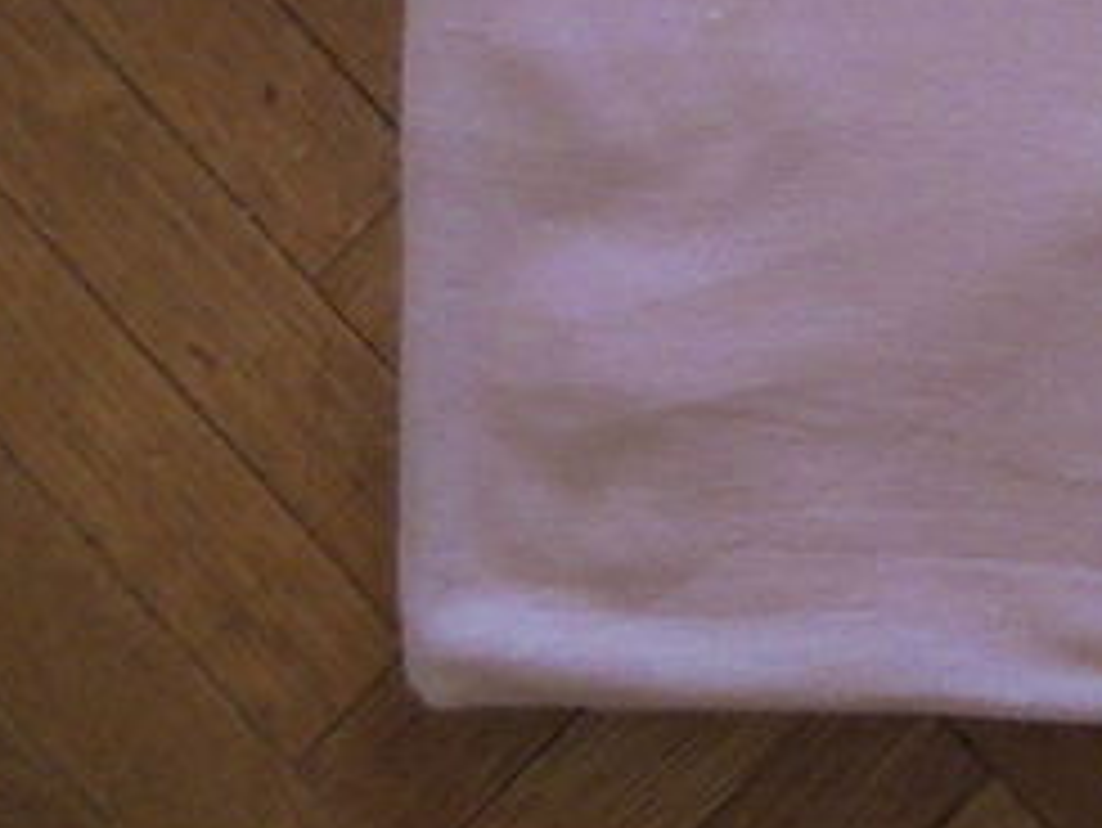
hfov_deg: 16.3
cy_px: -706
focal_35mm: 106
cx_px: 1831
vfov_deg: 12.6
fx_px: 3376
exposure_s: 1/80
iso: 200
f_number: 3.5
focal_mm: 4.6
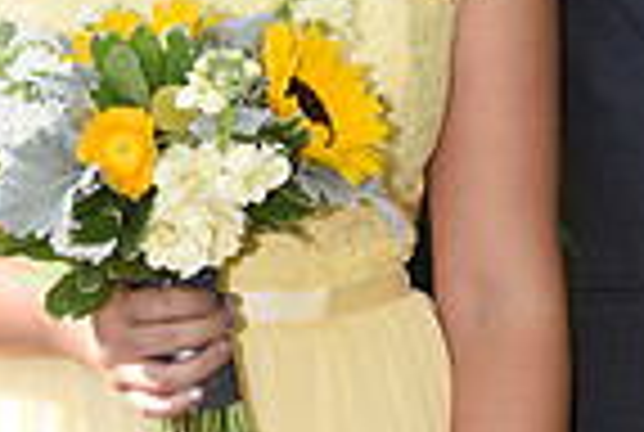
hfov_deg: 4.6
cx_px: 574
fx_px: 7977
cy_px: 338
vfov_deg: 3.1
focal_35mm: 445
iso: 640
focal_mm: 110
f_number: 5.6
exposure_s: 1/200
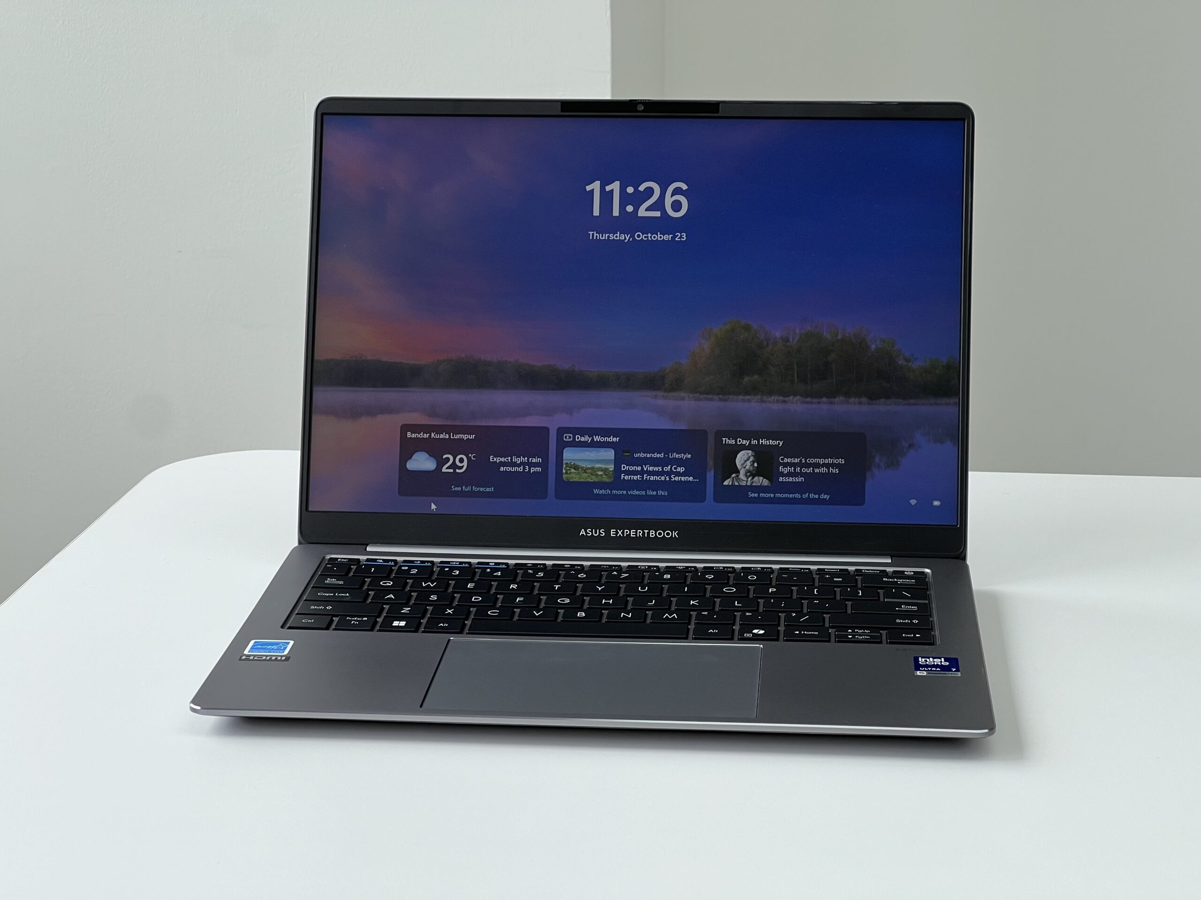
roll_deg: +0.4
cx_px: 600
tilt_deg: -13.6
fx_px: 2672
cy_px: 450
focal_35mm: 77
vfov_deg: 19.1
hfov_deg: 25.3
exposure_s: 1/99
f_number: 2.8
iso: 32
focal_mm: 9
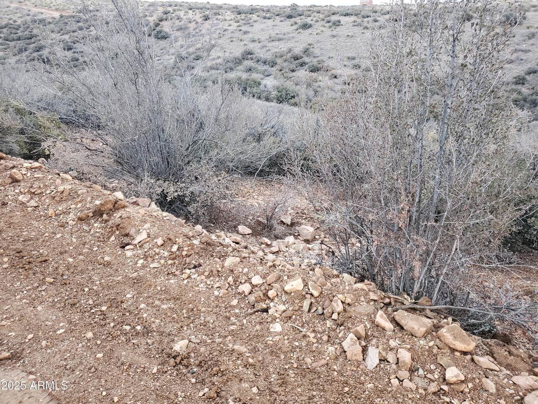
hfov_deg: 67.3
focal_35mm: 26
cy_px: 202
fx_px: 404
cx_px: 269
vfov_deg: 53.1
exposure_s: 1/40
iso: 320
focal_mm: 4.3
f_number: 1.5
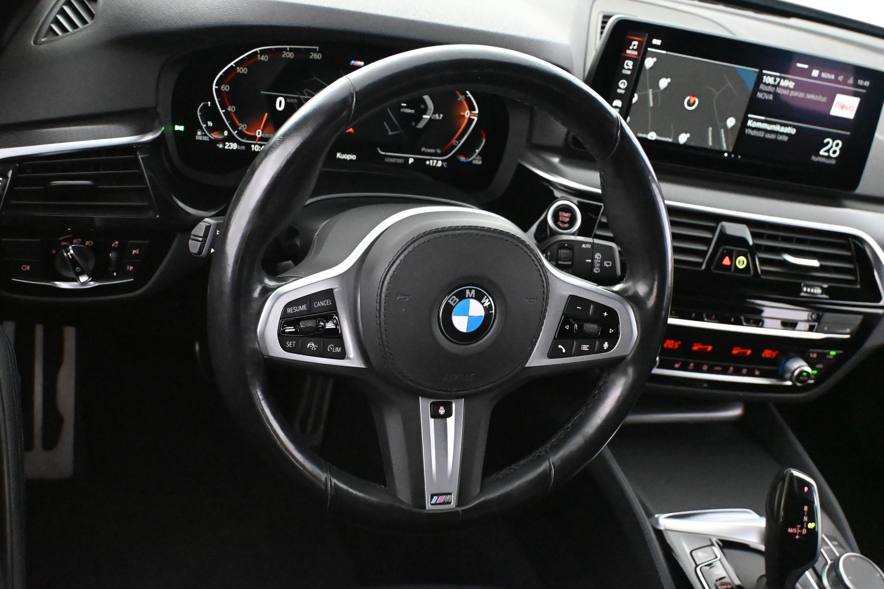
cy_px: 294
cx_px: 442
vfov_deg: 31.9
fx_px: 1031
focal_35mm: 42
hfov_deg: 46.4
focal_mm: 28
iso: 12800
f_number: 4.5
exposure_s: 1/60
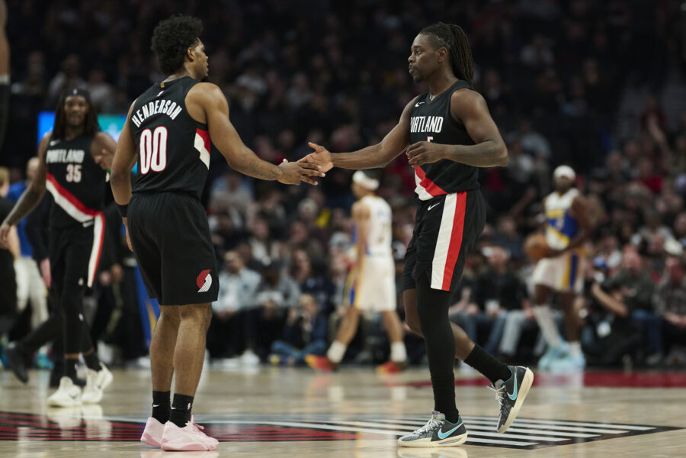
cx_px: 343
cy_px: 229
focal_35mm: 135
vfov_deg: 10.2
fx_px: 2572
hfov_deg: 15.2
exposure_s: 1/2562
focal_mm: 135
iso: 2000
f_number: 1.8
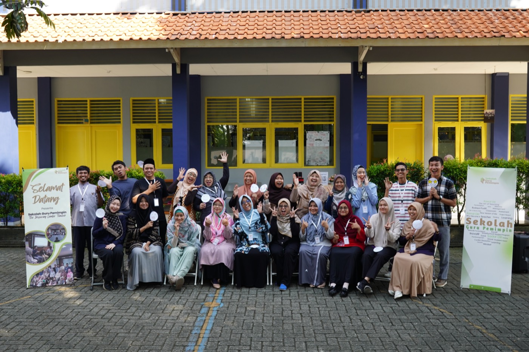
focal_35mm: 36
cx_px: 264
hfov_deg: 53.1
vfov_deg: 36.9
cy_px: 176
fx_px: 529
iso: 250
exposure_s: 1/125
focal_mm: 24
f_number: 5.6
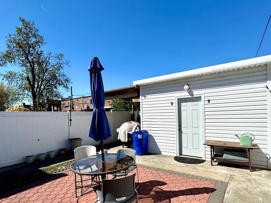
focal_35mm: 19
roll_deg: +2.2
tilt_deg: -1.2
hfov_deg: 84.7
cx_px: 133
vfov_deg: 68.2
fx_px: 149
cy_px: 118
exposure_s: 1/3247
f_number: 2.2
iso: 50
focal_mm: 2.22
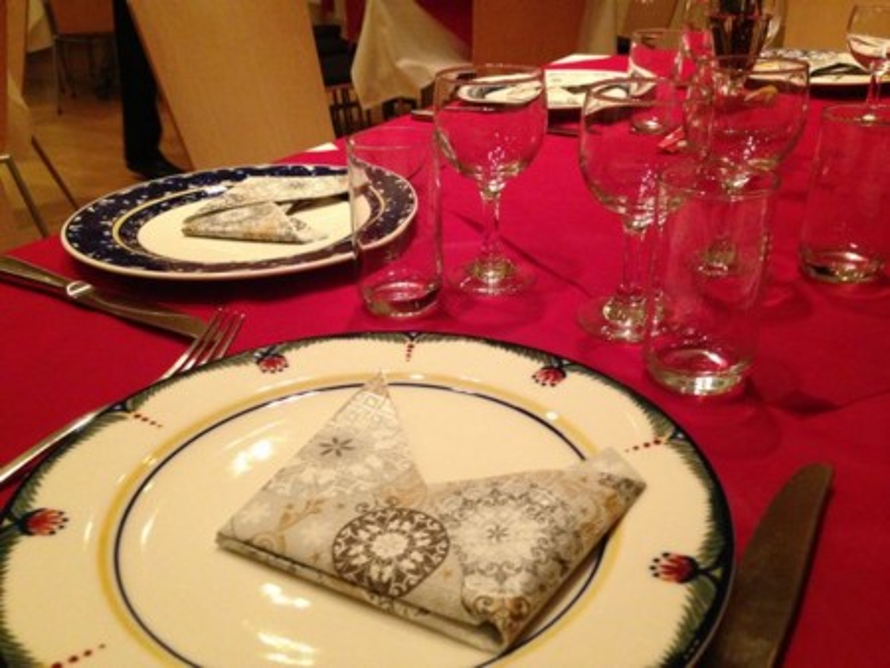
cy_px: 334
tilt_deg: -26.6
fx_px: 849
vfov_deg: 43.0
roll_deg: +1.2
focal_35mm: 33
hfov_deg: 55.3
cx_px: 445
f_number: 2.4
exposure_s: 1/17
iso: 320
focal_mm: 4.12
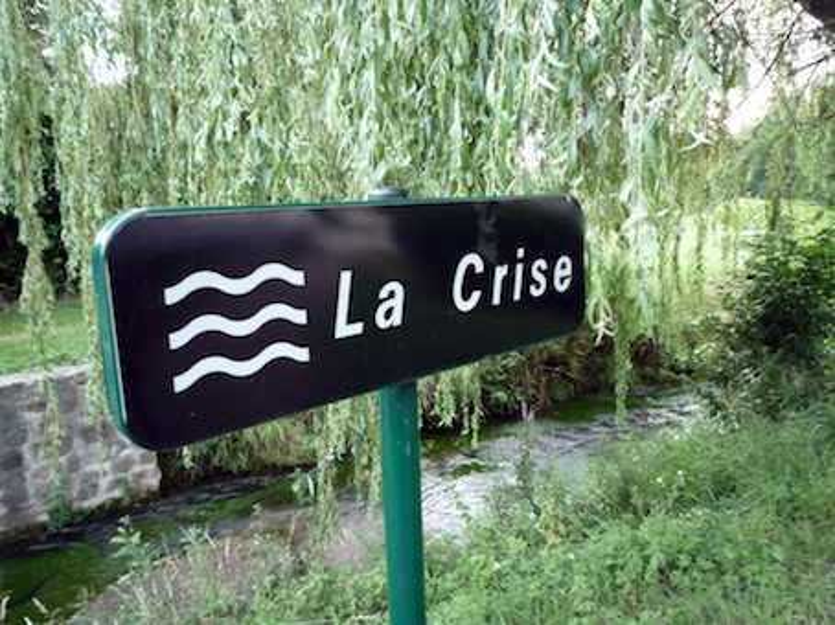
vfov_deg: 54.8
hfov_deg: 69.4
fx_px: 603
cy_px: 312
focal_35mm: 25
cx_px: 418
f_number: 2.8
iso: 400
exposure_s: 1/15
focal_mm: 4.4
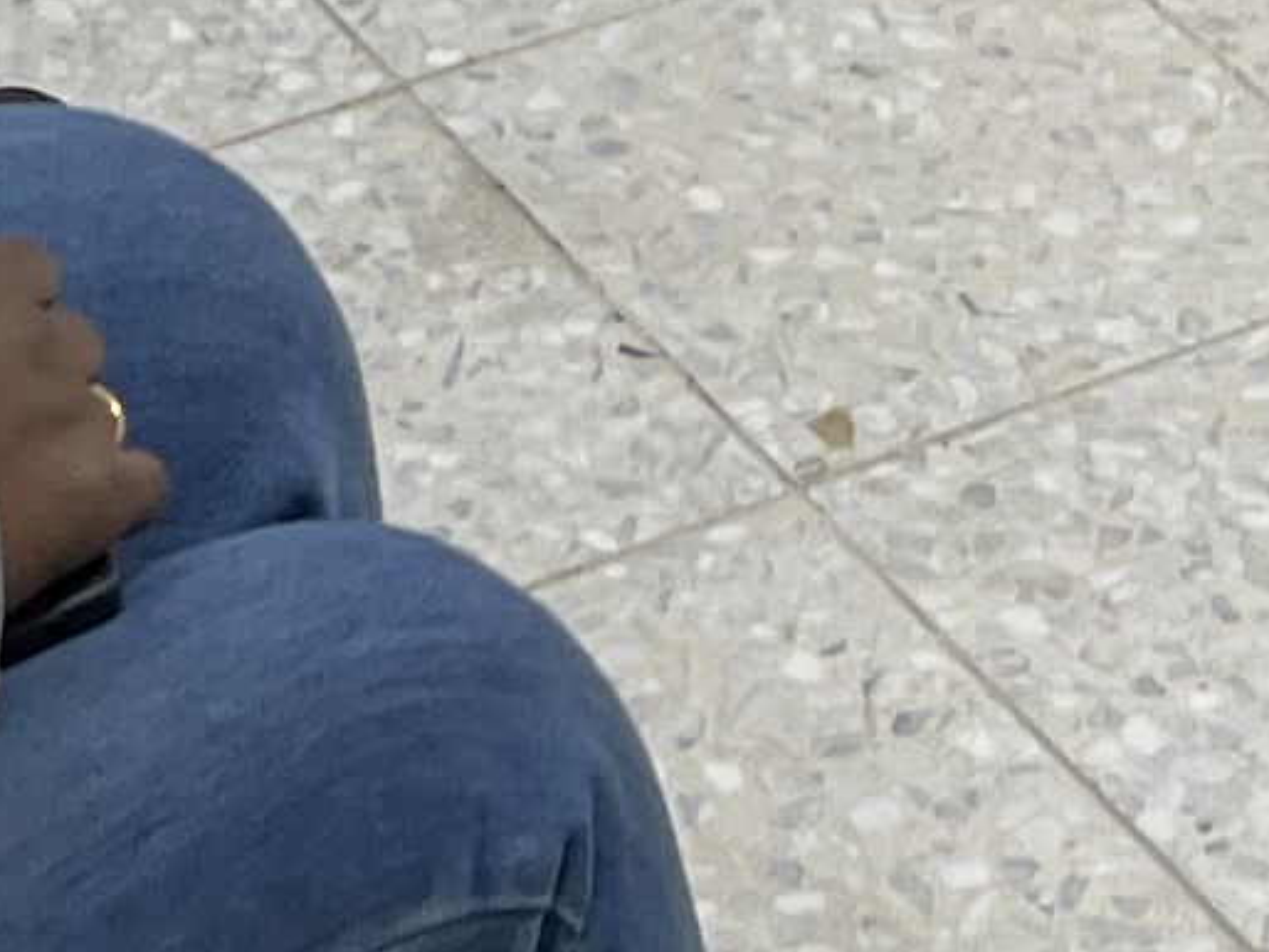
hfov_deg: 10.1
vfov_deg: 6.4
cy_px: -2558
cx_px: 738
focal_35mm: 196
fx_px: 7189
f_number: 1.6
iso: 40
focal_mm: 5.1
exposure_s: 1/100
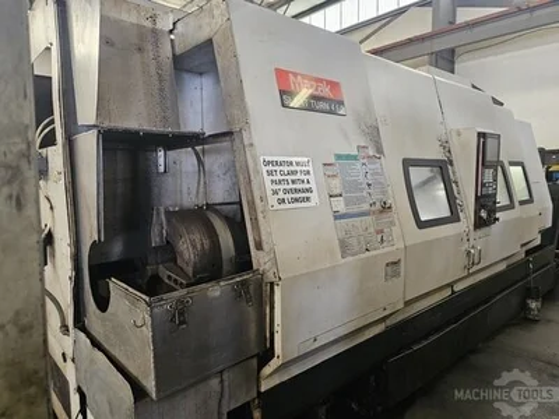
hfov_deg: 73.9
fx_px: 371
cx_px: 280
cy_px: 210
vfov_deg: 58.9
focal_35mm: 23
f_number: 1.7
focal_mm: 6.3
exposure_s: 1/120
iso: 320
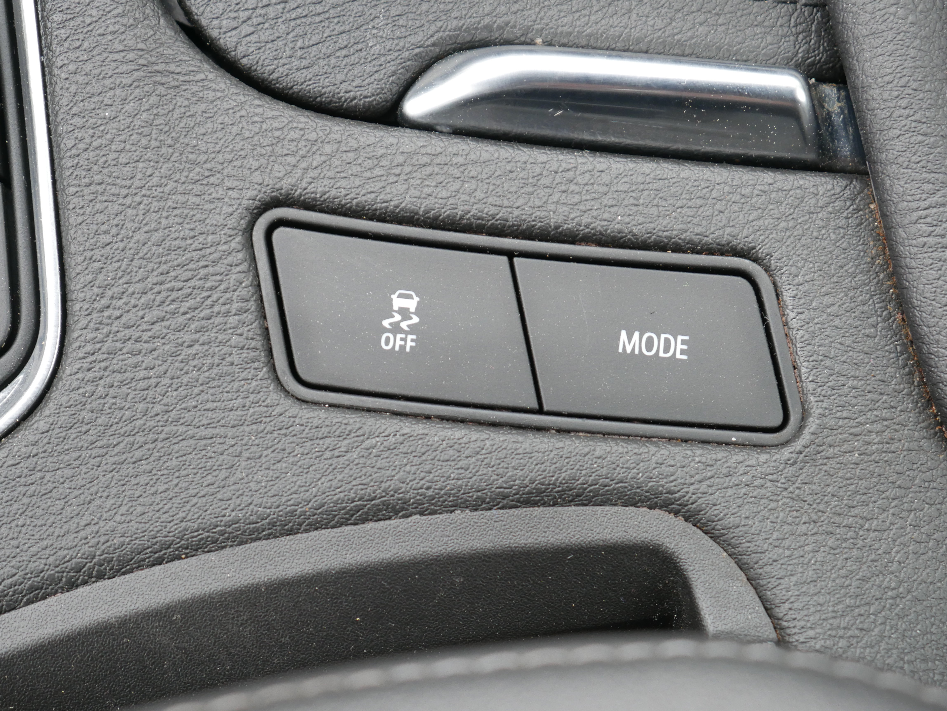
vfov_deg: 21.0
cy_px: 356
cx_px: 474
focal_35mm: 70
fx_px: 1916
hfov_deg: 27.8
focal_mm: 35
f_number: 5.5
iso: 800
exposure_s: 1/80
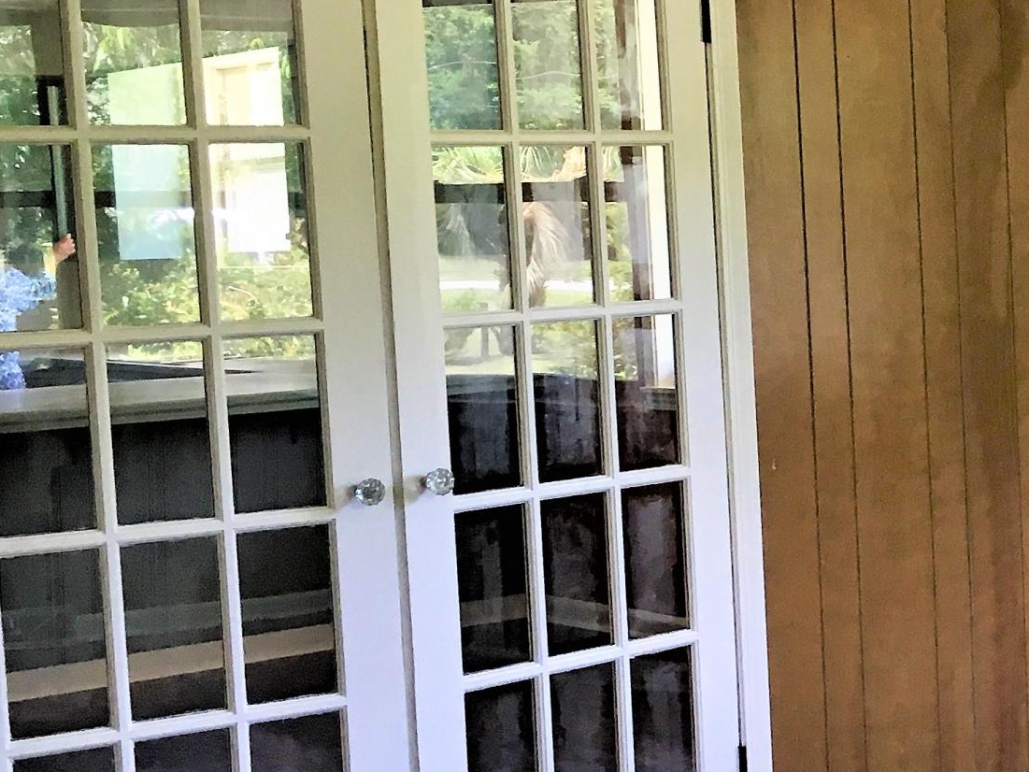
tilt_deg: -4.6
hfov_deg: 22.5
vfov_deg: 18.7
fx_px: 2349
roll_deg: +2.5
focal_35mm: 79
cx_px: 1280
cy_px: 381
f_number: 2.2
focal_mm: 4.15
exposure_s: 1/30
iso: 32
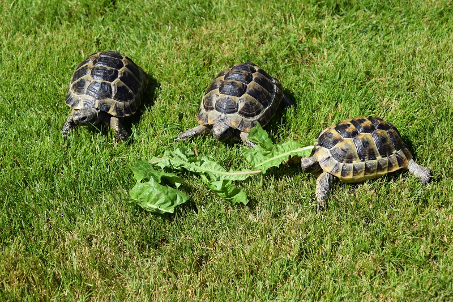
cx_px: 226
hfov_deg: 20.9
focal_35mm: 98
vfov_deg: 14.0
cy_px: 151
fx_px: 1227
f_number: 9
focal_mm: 65
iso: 200
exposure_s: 1/320
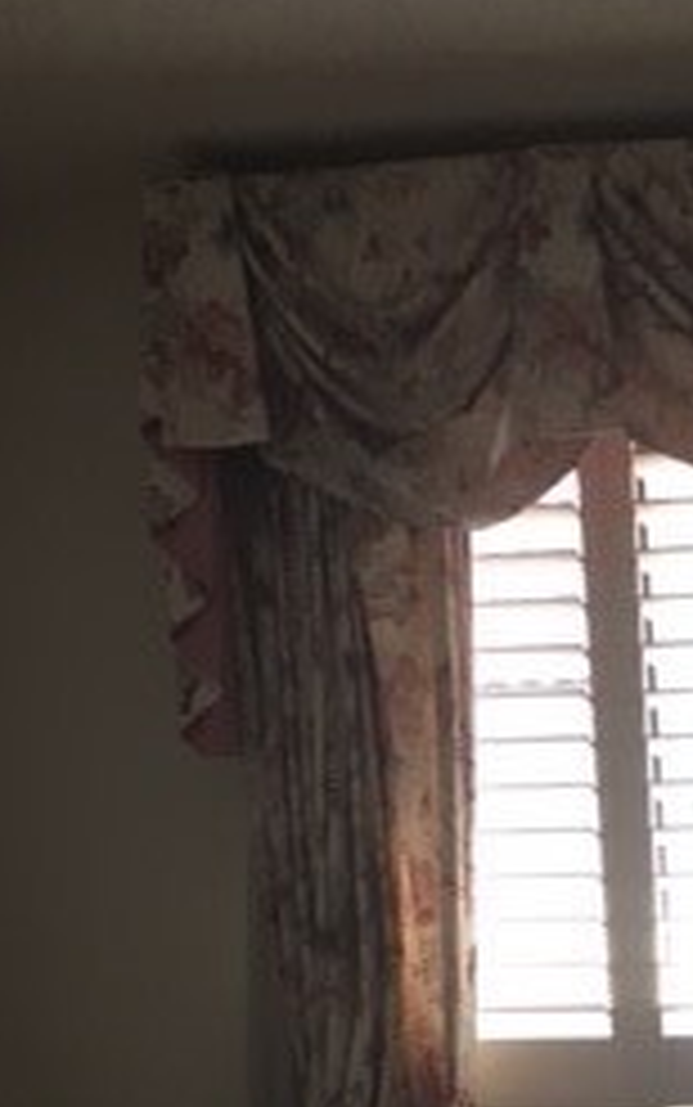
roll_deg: +1.2
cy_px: 1233
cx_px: 860
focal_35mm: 80
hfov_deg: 15.6
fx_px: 2415
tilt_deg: -11.8
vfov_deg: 24.1
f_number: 2.2
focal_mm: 4.15
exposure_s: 1/33
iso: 25
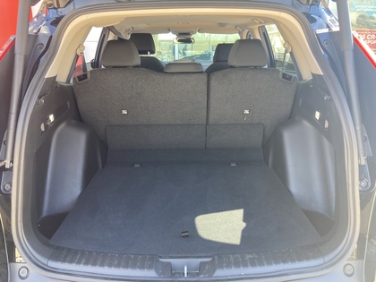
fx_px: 304
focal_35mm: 28
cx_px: 188
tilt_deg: -14.9
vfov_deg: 49.7
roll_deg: -0.4
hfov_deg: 63.4
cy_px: 141
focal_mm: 3.99
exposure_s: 1/121
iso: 80
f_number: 1.8
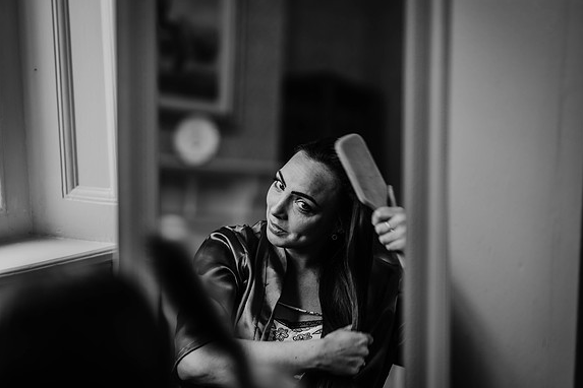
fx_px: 1393
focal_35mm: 86
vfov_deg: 15.9
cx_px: 294
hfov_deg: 23.6
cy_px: 194
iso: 280
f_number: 1.8
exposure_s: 1/125
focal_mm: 85
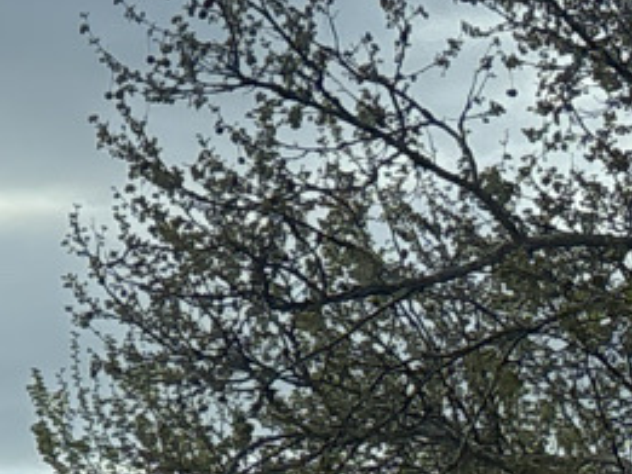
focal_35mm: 199
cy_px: 278
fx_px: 3635
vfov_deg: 7.5
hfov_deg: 9.1
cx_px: -799
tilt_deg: +10.2
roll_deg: -1.6
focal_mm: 5.96
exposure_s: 1/6711
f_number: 1.6
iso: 50
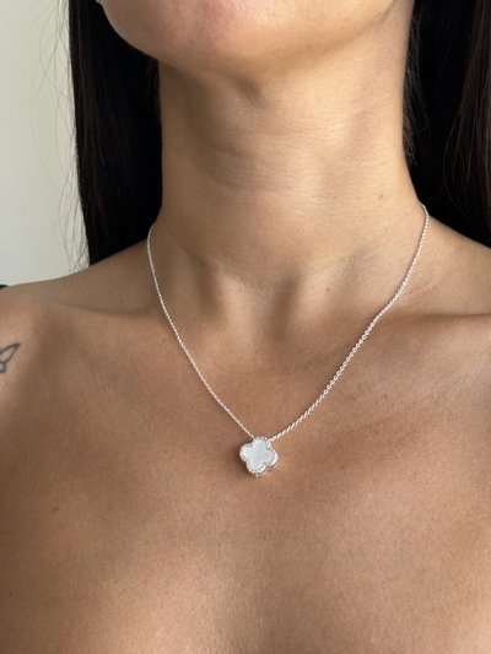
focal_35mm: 52
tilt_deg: -8.0
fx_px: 983
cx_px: 246
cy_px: 327
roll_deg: +1.9
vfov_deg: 36.8
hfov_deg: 28.0
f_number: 1.6
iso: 50
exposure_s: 1/121
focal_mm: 5.96
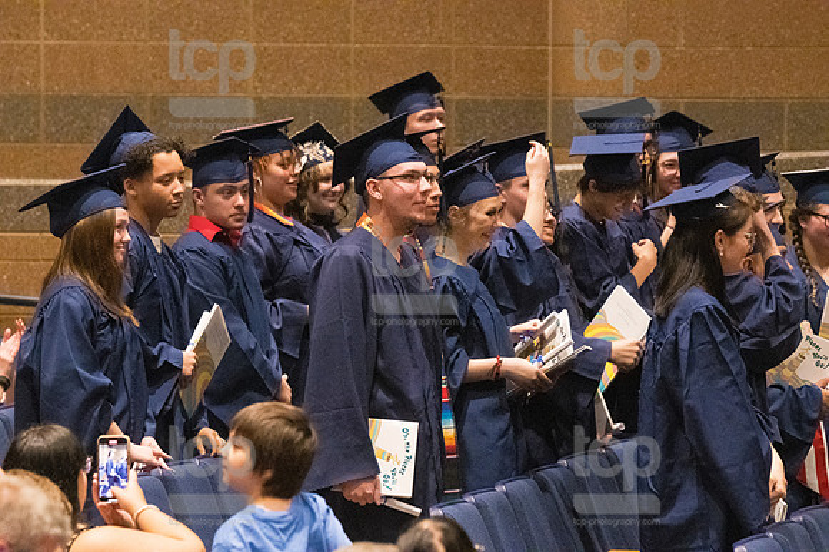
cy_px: 276
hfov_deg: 7.9
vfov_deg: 5.2
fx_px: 6030
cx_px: 414
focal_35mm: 262
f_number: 4.5
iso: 8000
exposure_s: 1/250
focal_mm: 175
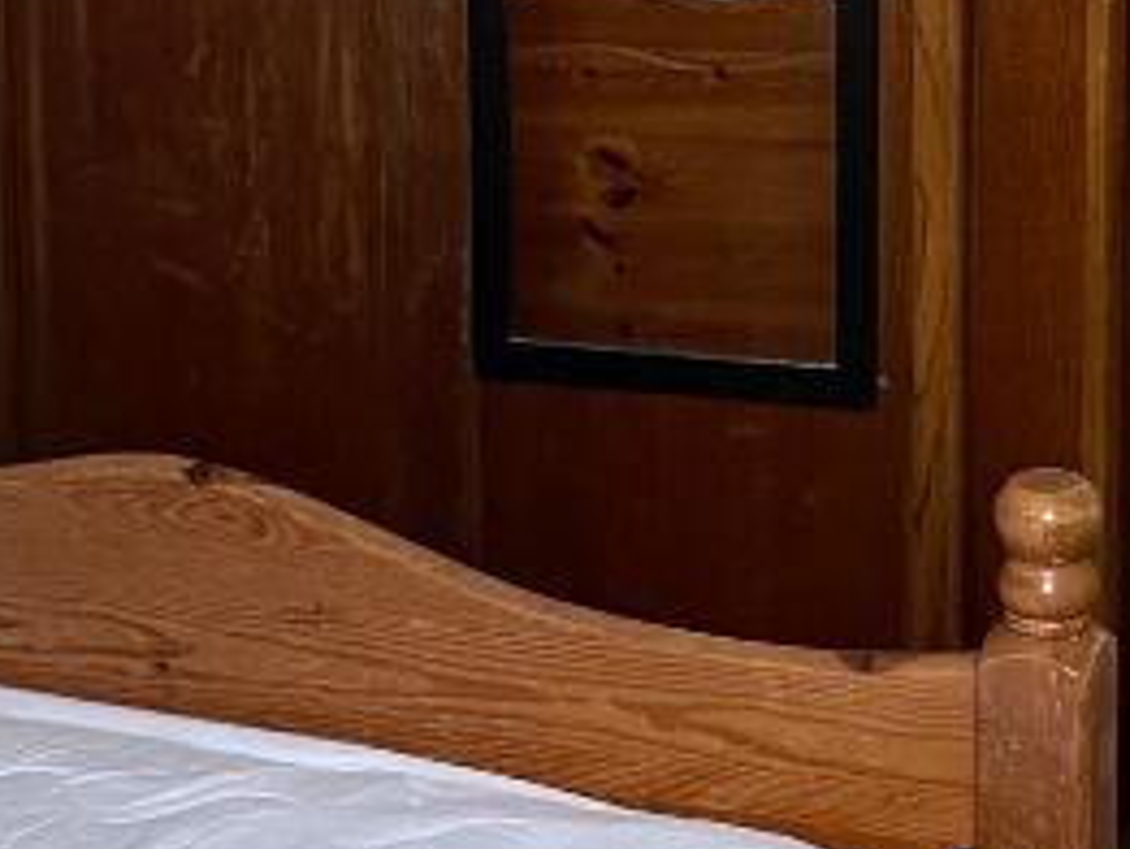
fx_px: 3331
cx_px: 987
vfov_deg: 14.1
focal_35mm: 102
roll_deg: +0.6
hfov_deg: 19.0
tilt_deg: -8.4
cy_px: -126
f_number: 1.6
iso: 250
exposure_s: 1/50
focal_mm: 4.2
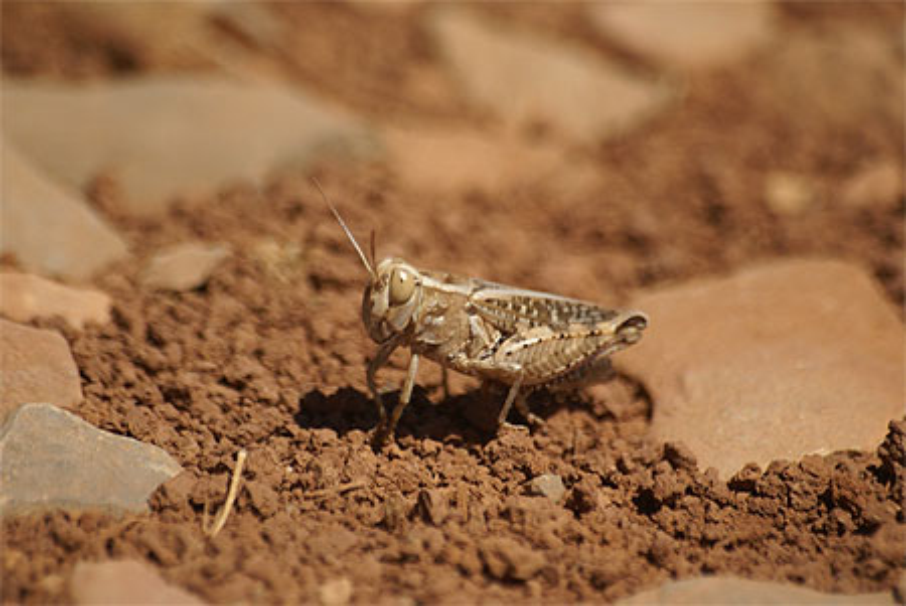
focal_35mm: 450
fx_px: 11336
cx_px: 453
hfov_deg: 4.6
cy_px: 303
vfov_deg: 3.1
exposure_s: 1/500
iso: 250
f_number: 6.3
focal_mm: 300
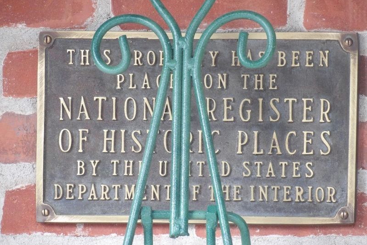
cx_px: 184
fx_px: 6422
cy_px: 121
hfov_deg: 3.3
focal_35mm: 630
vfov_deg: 2.2
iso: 586
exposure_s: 1/50
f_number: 4.2
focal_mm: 108.3
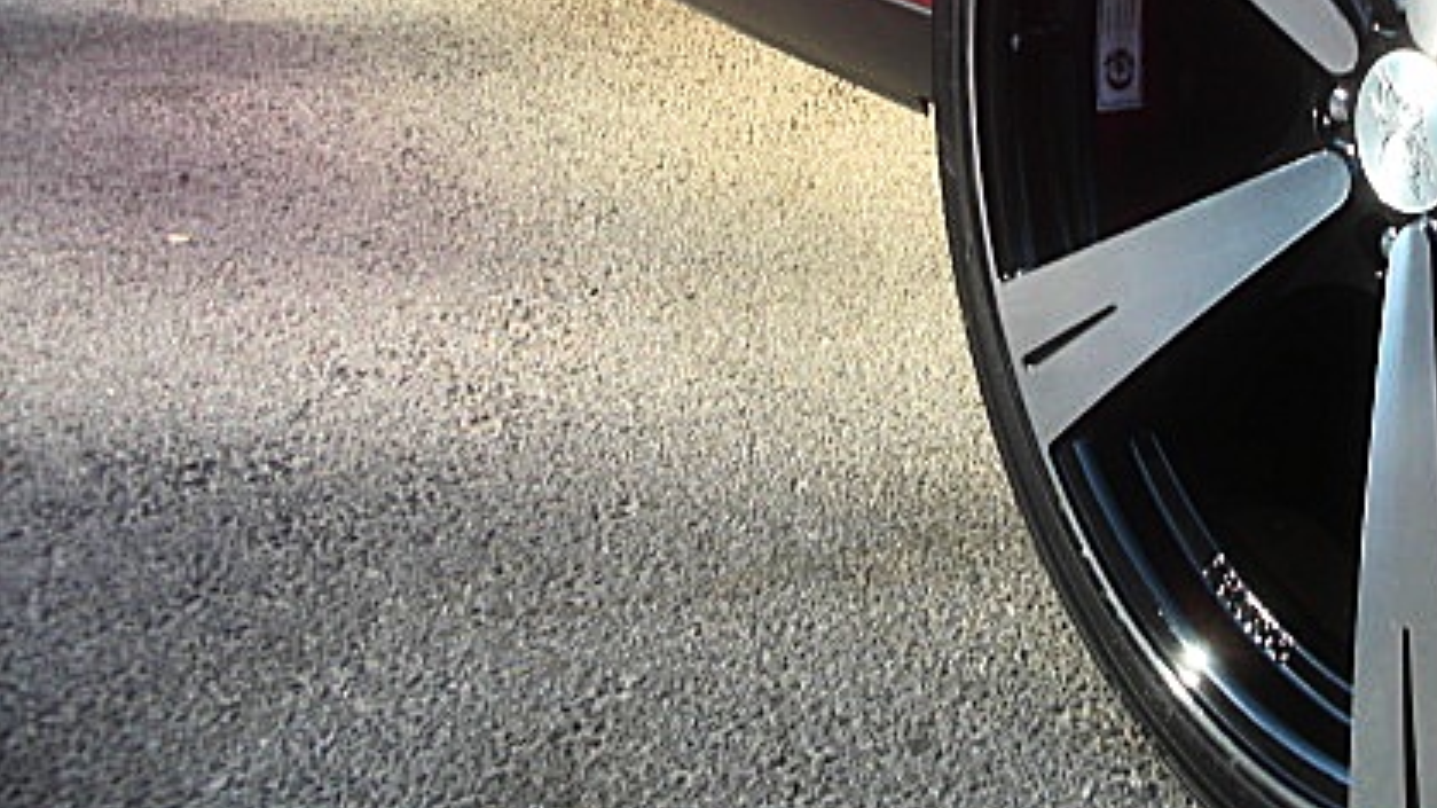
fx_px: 2286
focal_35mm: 60
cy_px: 89
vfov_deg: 19.7
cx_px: 1097
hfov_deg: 34.1
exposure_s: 1/125
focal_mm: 6.3
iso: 50
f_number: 2.8
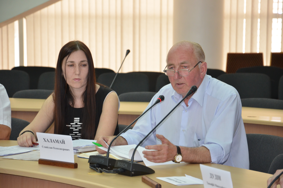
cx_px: 142
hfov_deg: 13.1
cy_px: 94
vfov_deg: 8.7
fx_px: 1236
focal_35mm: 158
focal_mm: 105
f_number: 5.6
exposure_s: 1/80
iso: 1600
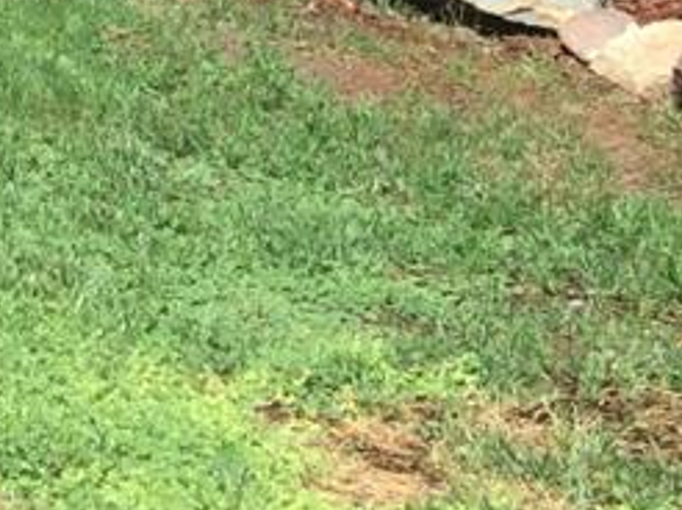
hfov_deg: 9.4
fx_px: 3484
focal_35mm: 177
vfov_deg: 8.0
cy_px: -480
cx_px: -1200
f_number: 2.2
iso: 32
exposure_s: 1/1026
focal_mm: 4.15
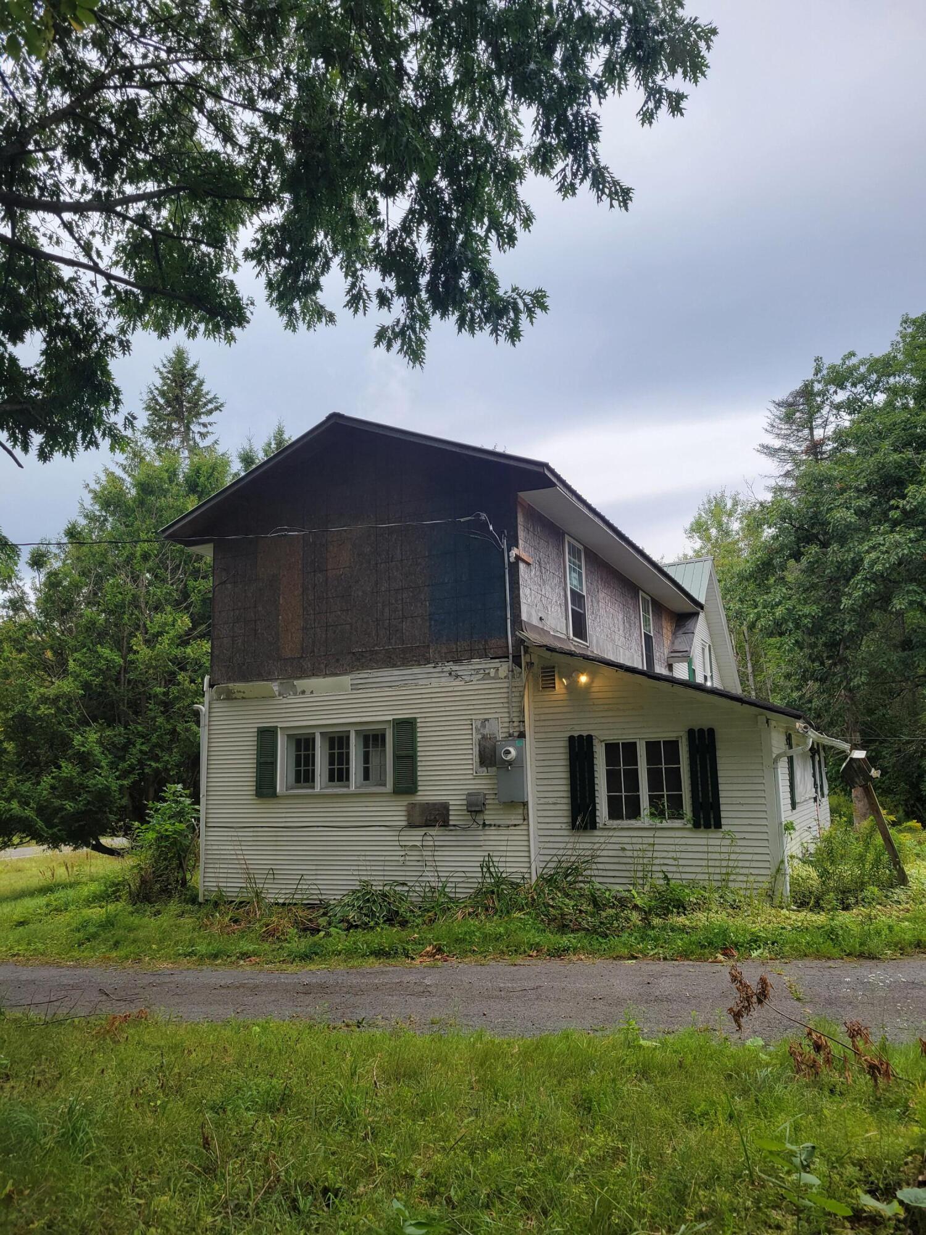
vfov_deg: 67.3
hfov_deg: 53.1
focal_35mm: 26
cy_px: 618
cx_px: 463
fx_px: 927
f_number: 1.8
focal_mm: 5.4
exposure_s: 1/661
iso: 40
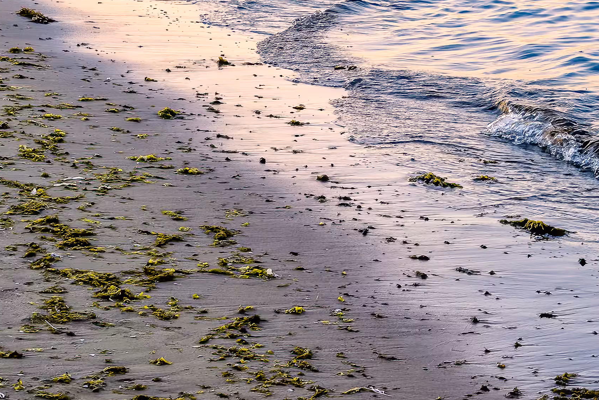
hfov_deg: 15.1
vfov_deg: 10.4
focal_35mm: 129
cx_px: 800
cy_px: -123
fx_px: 2146
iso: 320
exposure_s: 1/340
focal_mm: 23
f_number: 4.5
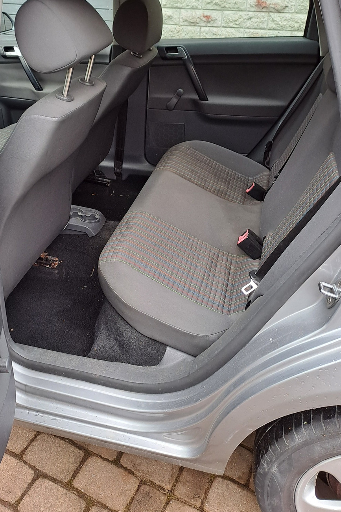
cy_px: 206
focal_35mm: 32
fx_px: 455
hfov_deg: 40.9
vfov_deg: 58.3
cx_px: 132
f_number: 1.8
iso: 64
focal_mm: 4.65
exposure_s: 1/100
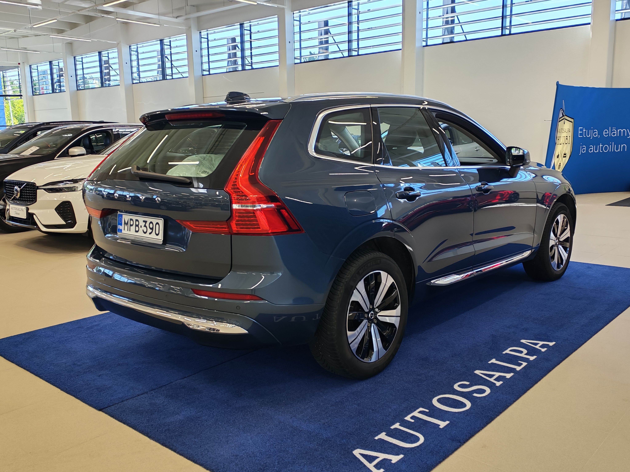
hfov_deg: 55.4
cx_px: 315
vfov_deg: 42.9
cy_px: 236
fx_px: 601
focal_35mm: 33
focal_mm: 6.12
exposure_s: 1/100
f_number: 1.9
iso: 100
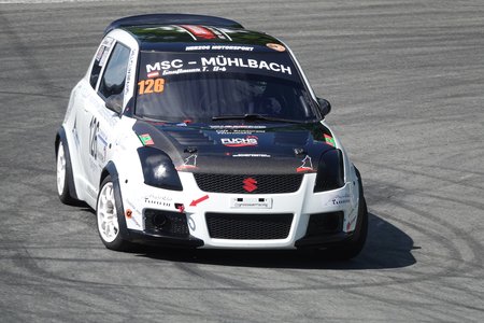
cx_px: 242
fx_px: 4302
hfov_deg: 6.4
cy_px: 162
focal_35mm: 320
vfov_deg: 4.3
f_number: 4
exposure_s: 1/800
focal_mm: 117.29
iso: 100
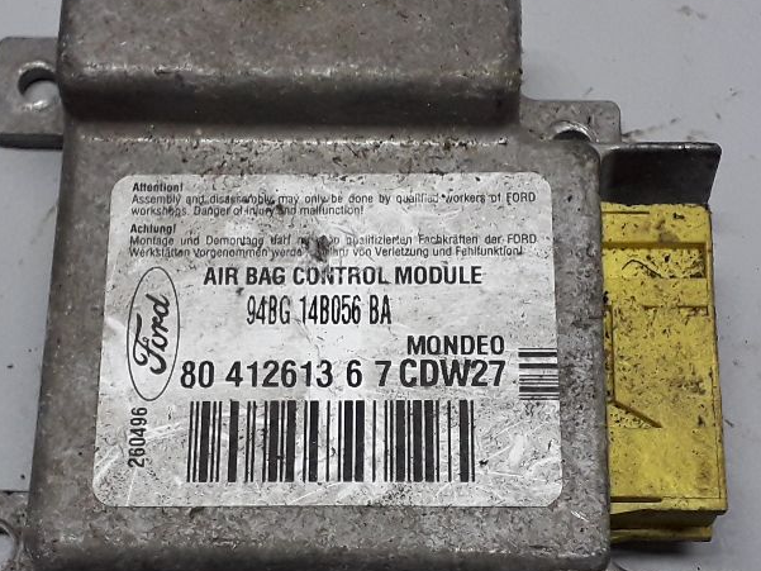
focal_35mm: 46
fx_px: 1011
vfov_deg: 31.5
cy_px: 285
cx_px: 317
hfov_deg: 41.1
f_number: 1.9
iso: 125
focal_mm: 3.6
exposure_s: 1/50
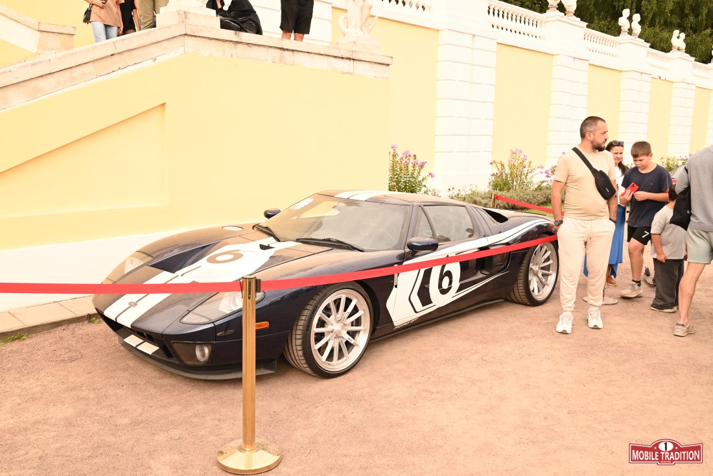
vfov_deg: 41.1
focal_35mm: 32
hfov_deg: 58.7
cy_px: 238
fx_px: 634
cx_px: 356
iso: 250
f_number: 6.3
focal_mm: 32
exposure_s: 1/250
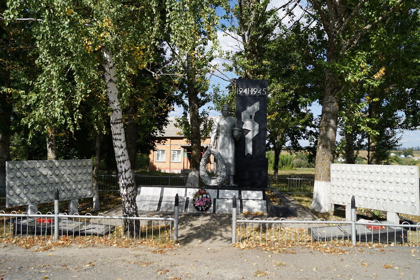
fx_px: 350
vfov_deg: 43.6
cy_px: 140
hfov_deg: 61.9
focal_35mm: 30
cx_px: 210
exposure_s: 1/500
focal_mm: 20
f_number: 5
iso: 100
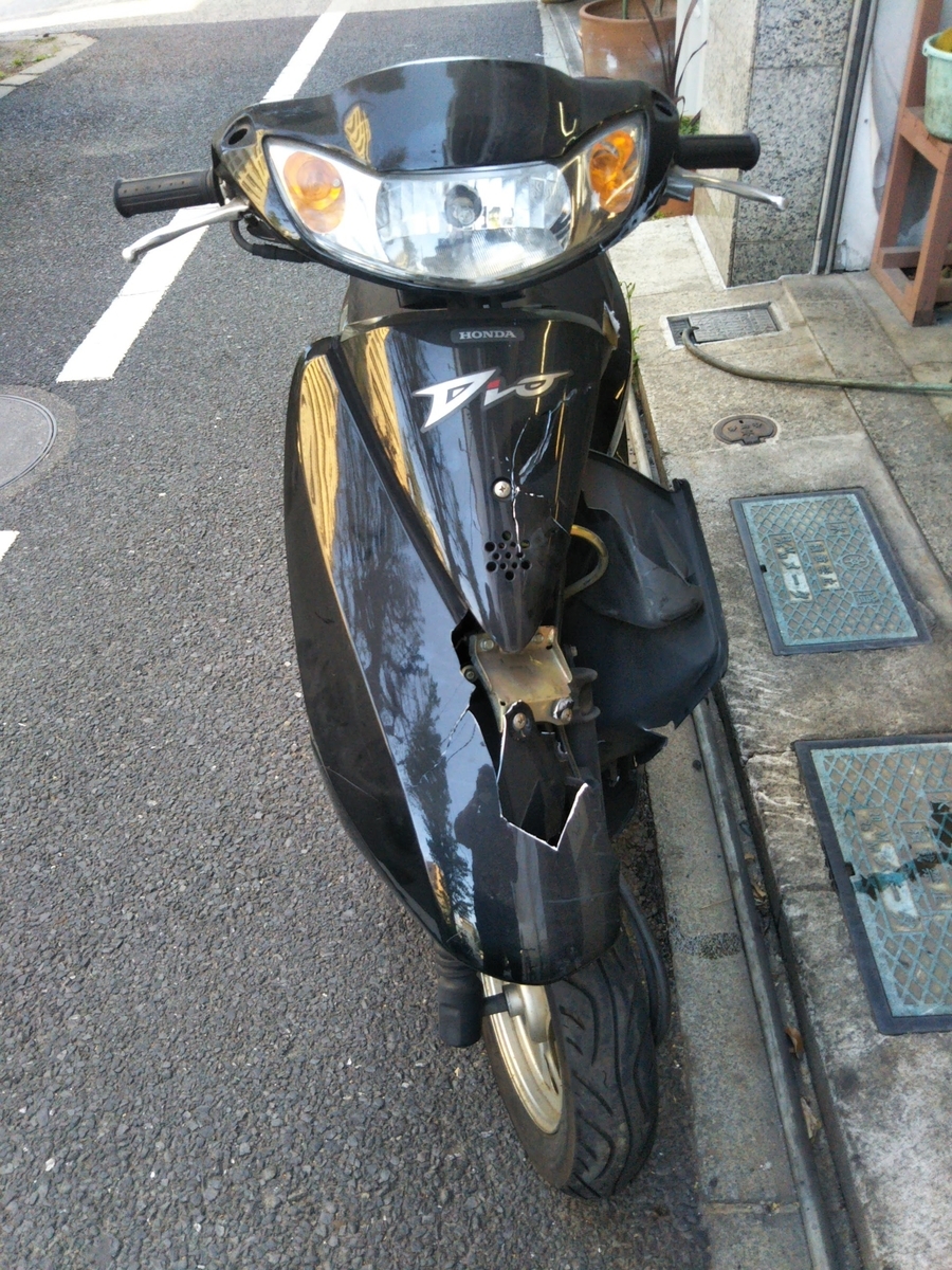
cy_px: 635
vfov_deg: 60.0
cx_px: 476
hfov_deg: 46.8
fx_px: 1100
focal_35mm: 30
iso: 108
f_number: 2.2
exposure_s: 1/93
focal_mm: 4
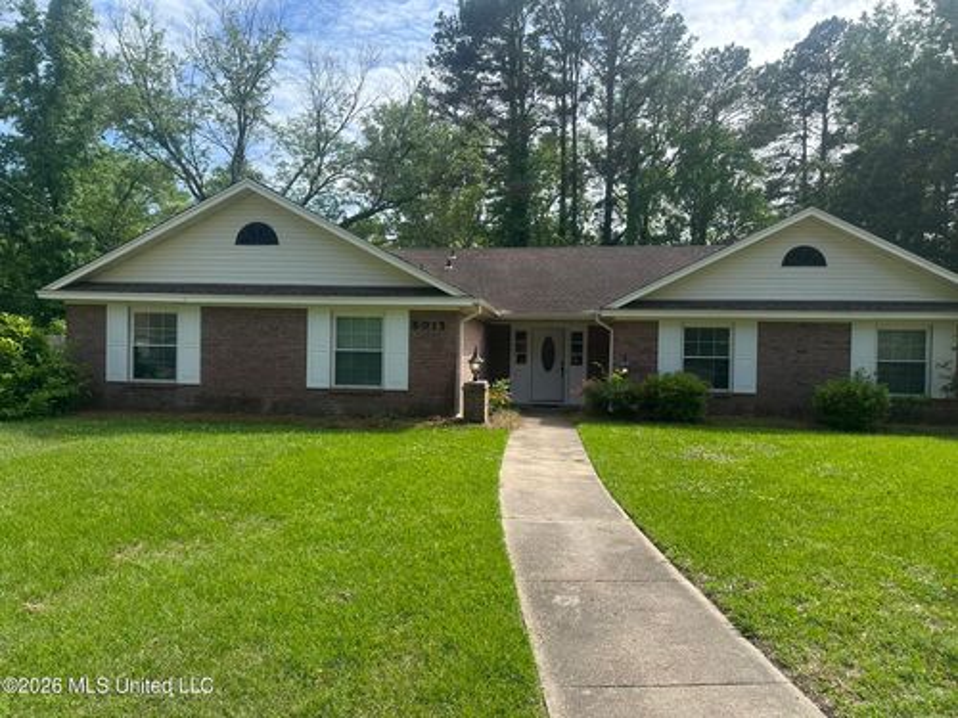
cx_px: 479
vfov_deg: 56.8
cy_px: 359
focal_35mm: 24
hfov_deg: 71.6
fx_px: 664
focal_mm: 6.86
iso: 80
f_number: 1.78
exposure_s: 1/2660
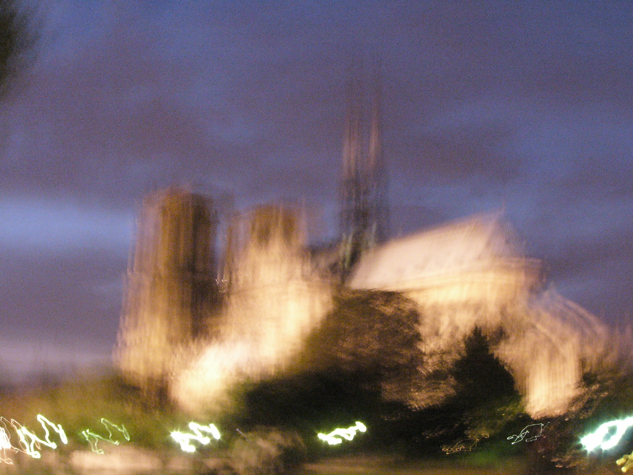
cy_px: 238
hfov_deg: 33.8
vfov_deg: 25.7
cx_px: 316
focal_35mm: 57
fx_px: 1042
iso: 400
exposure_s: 5
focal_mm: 9.6
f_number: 6.5
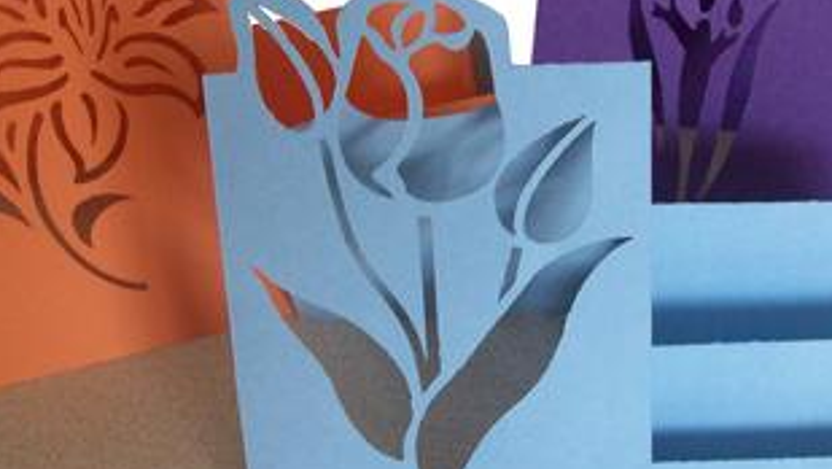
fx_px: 1192
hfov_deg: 38.3
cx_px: 498
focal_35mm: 54
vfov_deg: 22.2
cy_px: 186
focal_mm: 5.7
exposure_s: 1/12.3
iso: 160
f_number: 2.8
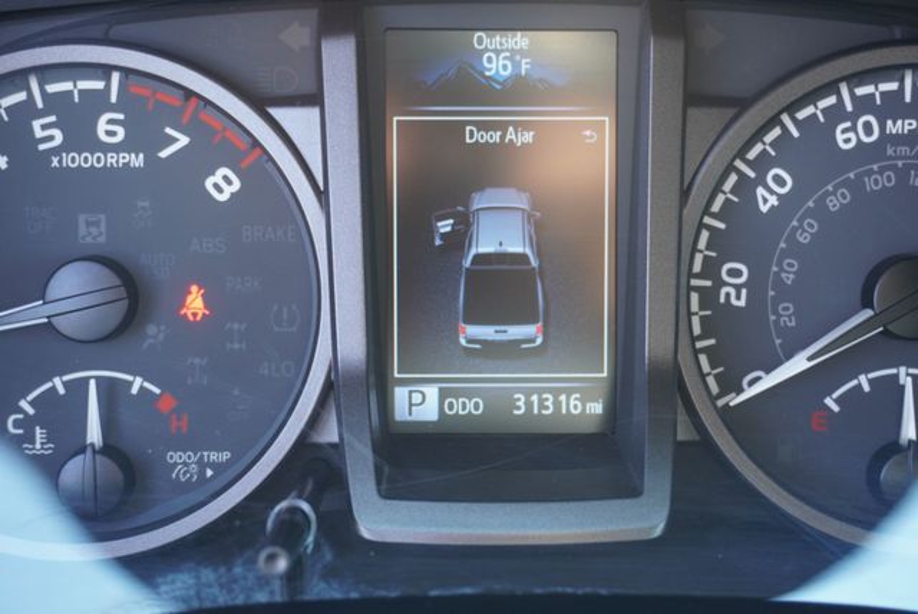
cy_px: 307
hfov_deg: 42.3
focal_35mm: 46
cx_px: 459
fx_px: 1187
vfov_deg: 29.0
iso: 640
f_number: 5
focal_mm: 31
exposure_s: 1/60
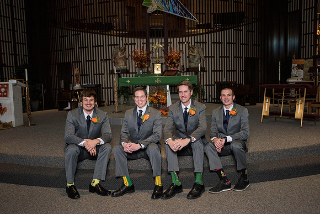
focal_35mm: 32
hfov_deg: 58.7
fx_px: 284
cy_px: 107
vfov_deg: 41.1
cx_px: 160
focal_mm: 32
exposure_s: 1/160
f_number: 6.3
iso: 1000
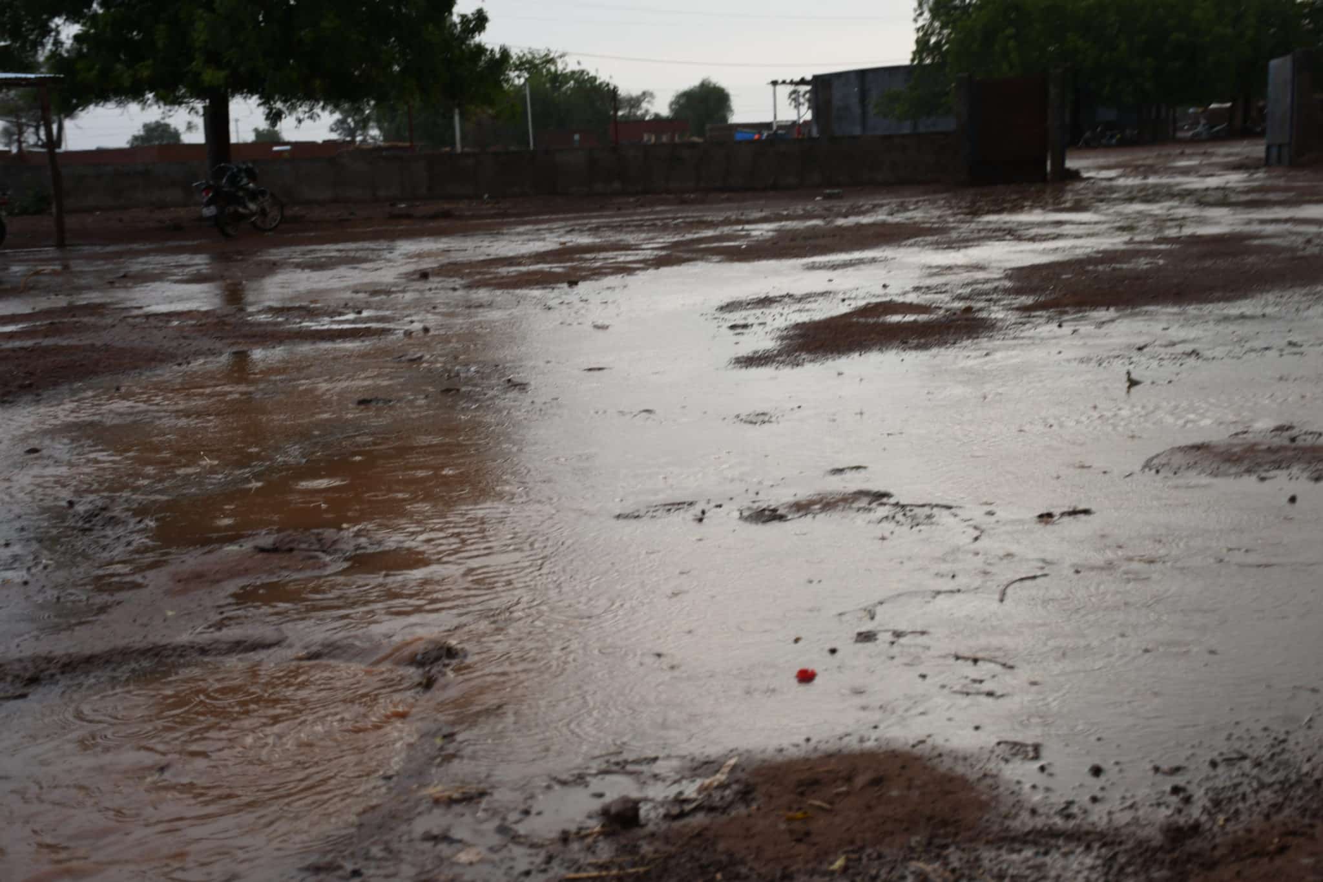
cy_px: 441
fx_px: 1764
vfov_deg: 28.1
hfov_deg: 41.1
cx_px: 662
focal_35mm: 48
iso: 450
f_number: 4
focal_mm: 32
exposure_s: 1/50
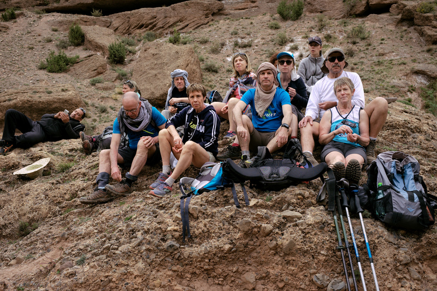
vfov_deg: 37.9
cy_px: 146
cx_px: 218
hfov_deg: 54.4
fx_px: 425
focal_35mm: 35
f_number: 6.4
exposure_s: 1/500
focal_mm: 23
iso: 400
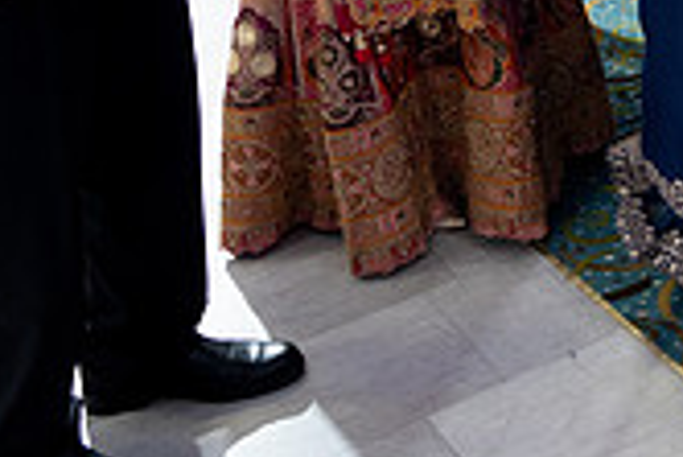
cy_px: -327
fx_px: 1595
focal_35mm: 84
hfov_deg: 21.3
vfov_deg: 14.6
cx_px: 942
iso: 1250
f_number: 2.8
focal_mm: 24
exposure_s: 1/125
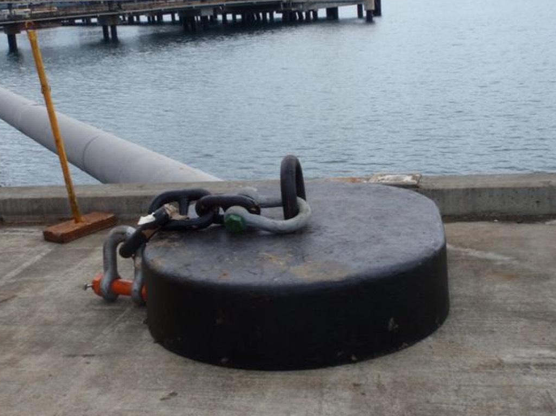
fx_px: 787
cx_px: 250
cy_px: 168
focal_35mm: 49
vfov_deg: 29.6
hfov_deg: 38.9
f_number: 6.3
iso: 64
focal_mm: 6.53
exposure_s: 1/160
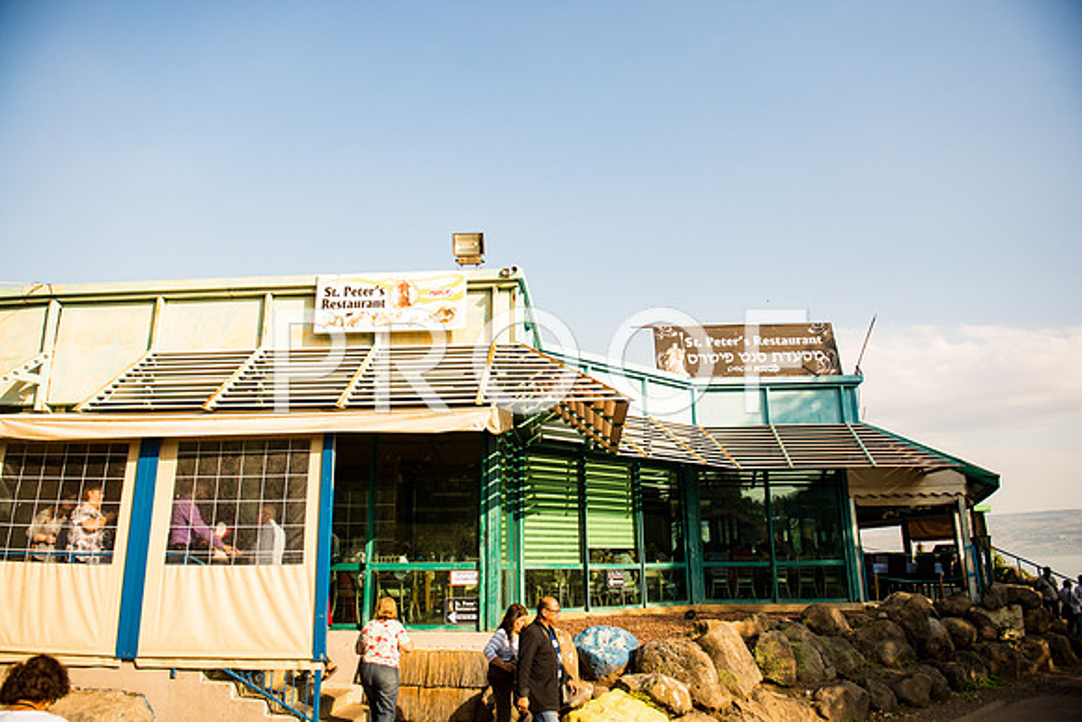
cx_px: 541
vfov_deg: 53.2
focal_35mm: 24
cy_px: 361
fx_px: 721
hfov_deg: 73.7
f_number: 2.8
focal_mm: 24
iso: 800
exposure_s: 1/4000
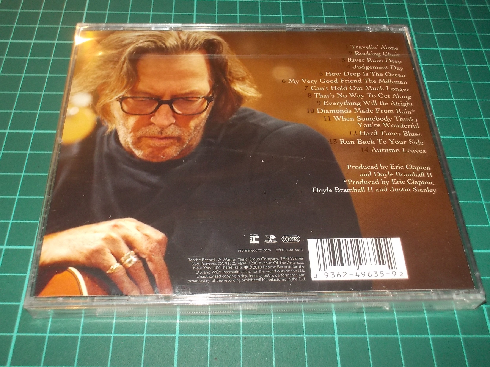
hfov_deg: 50.1
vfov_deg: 38.7
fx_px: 524
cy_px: 184
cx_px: 245
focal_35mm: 37
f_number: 3.7
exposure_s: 1/30
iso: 200
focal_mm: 5.2
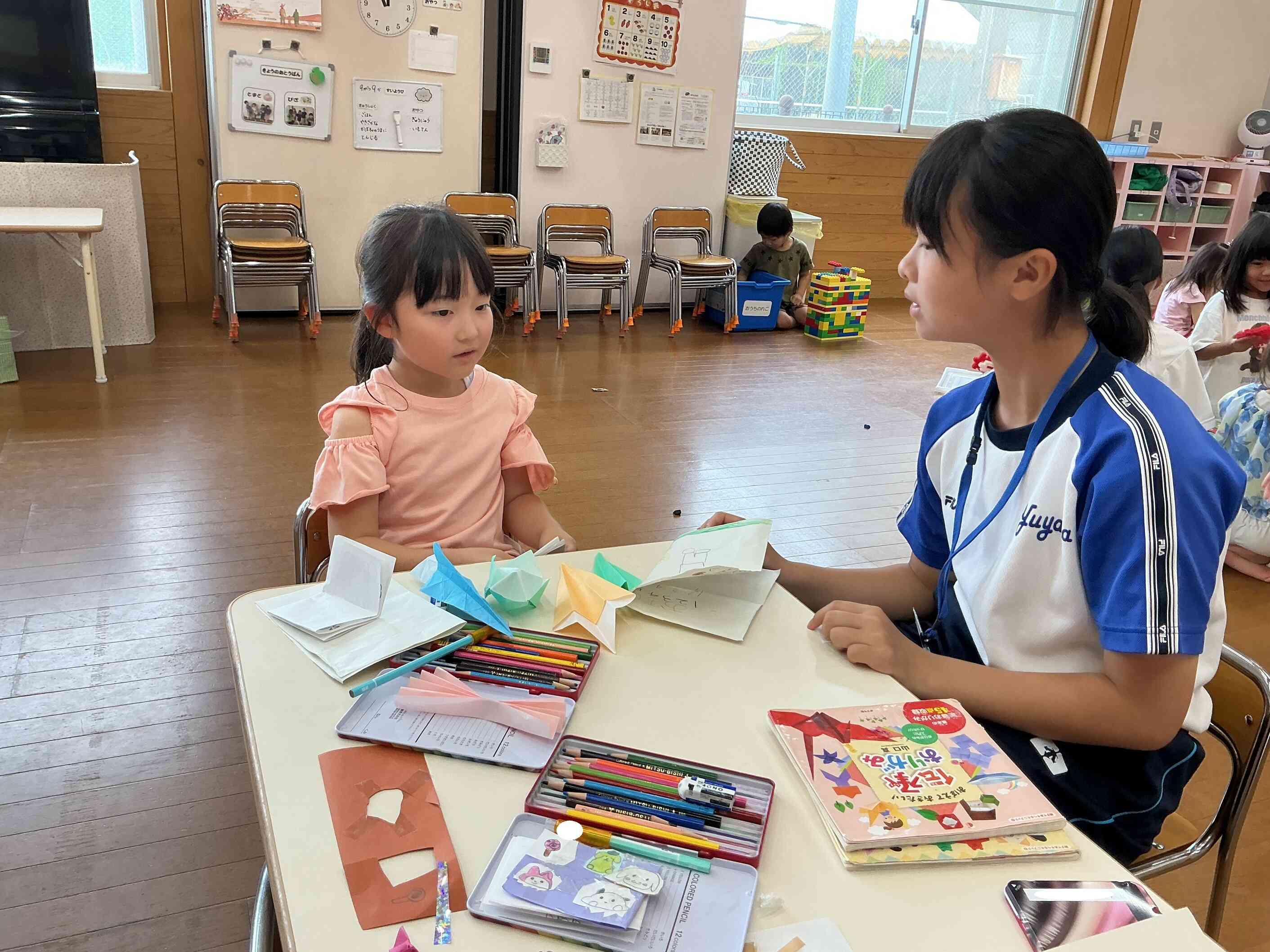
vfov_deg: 48.2
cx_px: 635
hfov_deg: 61.7
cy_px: 476
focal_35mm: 29
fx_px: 1064
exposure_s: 1/120
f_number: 1.8
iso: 64
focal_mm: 3
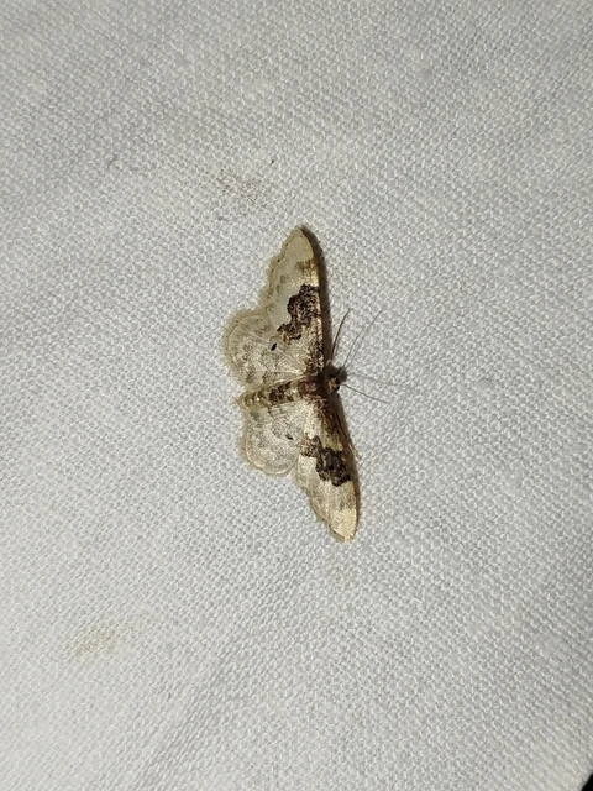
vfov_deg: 31.2
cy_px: 396
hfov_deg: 23.7
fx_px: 1416
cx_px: 296
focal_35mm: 62
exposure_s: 1/100
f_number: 1.7
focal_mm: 5.31
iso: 100
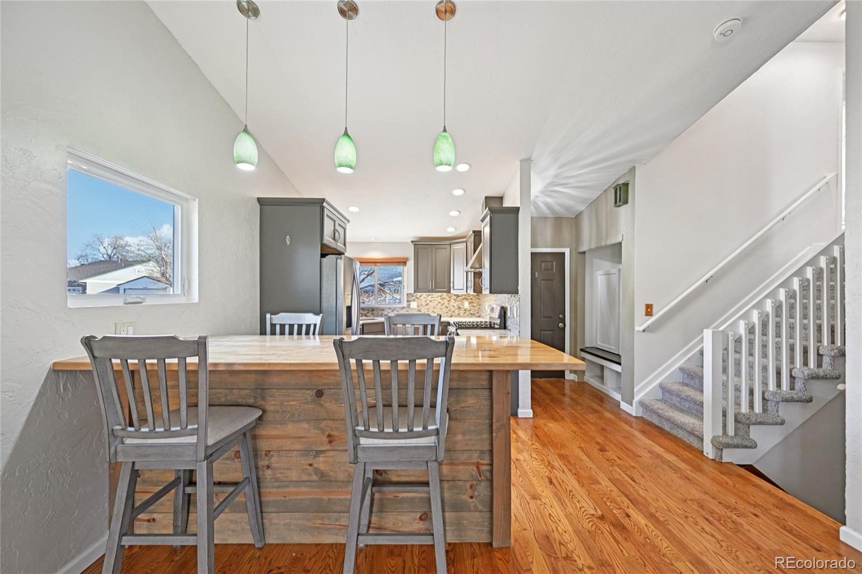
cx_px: 431
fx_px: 335
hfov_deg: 104.3
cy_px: 287
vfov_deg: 81.2
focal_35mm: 14
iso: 400
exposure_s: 1/15
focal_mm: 14
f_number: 8
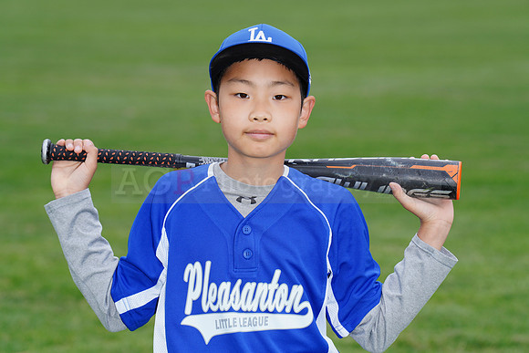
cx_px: 264
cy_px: 176
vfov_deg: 6.9
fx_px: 2939
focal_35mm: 200
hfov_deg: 10.3
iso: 200
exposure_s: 1/200
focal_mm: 200
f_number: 8
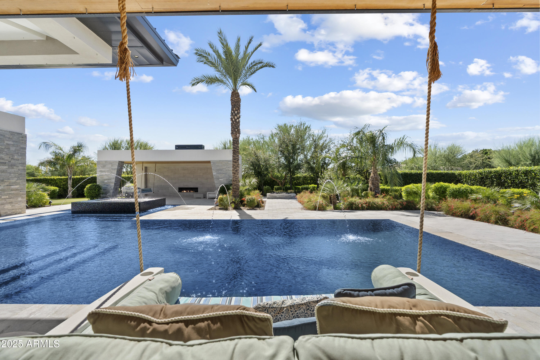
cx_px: 270
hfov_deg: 96.7
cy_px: 180
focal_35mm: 16
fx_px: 240
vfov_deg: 73.7
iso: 640
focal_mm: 16
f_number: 8
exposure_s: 1/6400
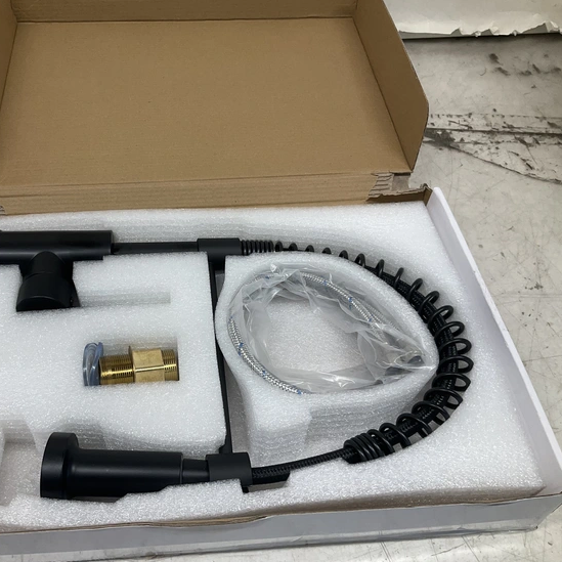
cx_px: 205
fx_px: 643
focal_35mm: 35
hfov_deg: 46.7
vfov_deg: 47.2
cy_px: 283
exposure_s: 1/120
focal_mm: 3
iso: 32
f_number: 1.8
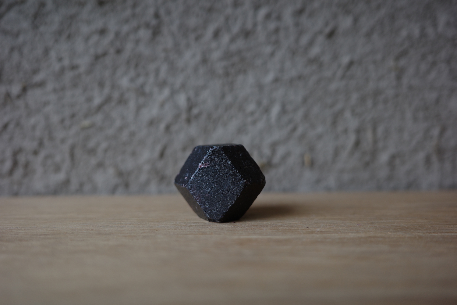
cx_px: 228
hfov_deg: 48.5
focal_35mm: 40
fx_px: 508
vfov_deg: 33.4
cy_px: 152
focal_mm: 26
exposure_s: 1/125
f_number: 2.8
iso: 200
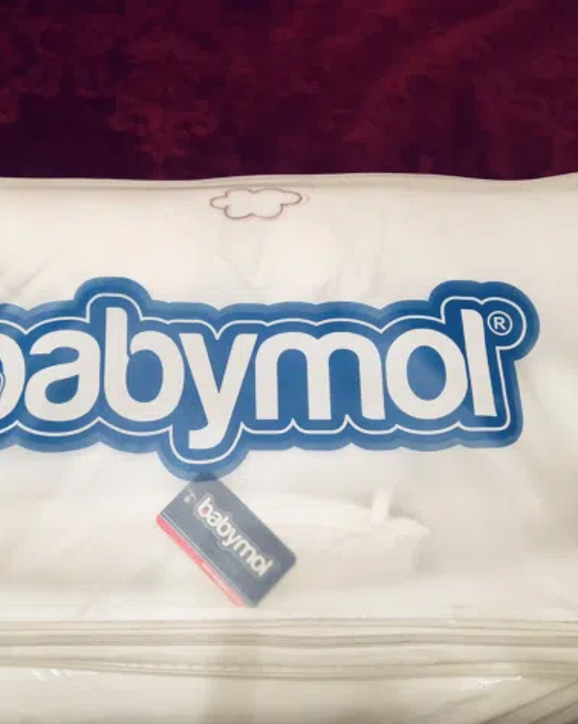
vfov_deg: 49.1
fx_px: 792
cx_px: 226
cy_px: 363
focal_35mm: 37
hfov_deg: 39.9
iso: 100
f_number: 1.8
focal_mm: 4
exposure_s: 1/11
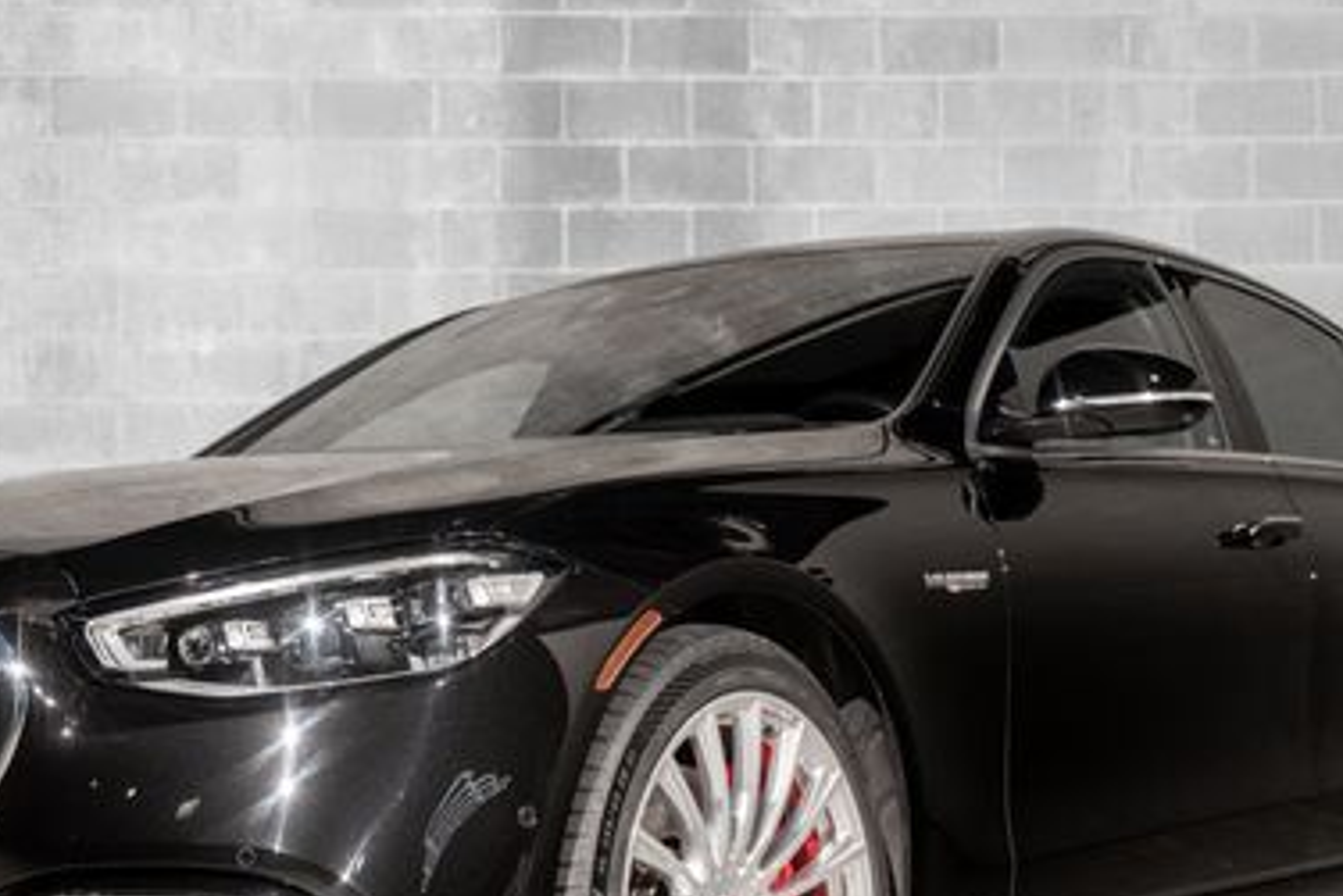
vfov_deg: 19.9
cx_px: 318
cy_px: 655
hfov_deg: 29.1
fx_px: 2538
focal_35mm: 68
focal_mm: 40
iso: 320
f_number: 5
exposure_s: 1/50
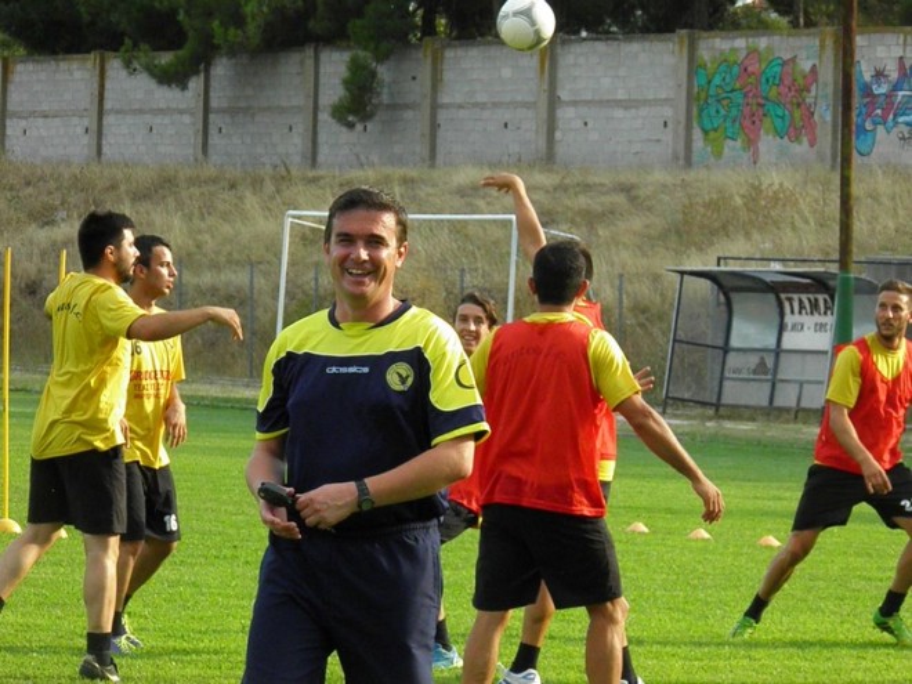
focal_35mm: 228
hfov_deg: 8.7
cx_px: 456
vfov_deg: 6.5
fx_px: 6007
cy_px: 342
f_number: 5.9
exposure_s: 1/800
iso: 500
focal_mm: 41.1
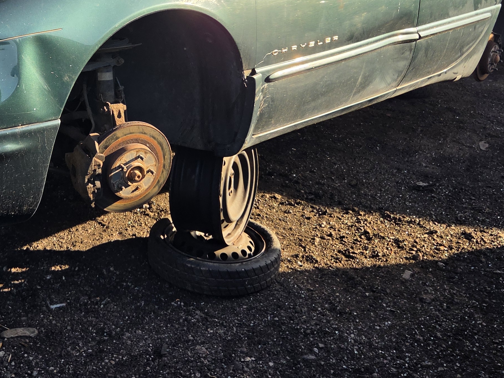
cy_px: 38
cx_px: 101
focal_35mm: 51
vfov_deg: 27.5
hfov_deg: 36.2
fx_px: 743
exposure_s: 1/2339
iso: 80
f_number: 1.8
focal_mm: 5.4
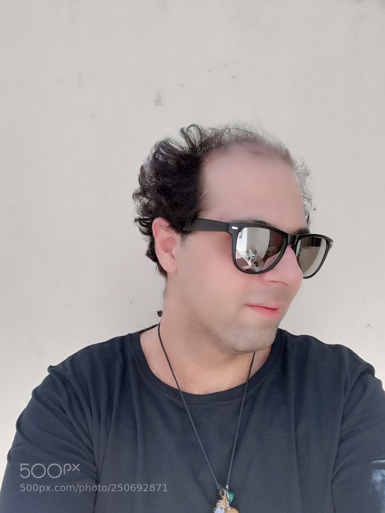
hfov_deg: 49.7
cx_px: 192
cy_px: 256
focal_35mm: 28
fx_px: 415
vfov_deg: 63.4
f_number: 2
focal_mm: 3.5
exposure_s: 1/685
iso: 50
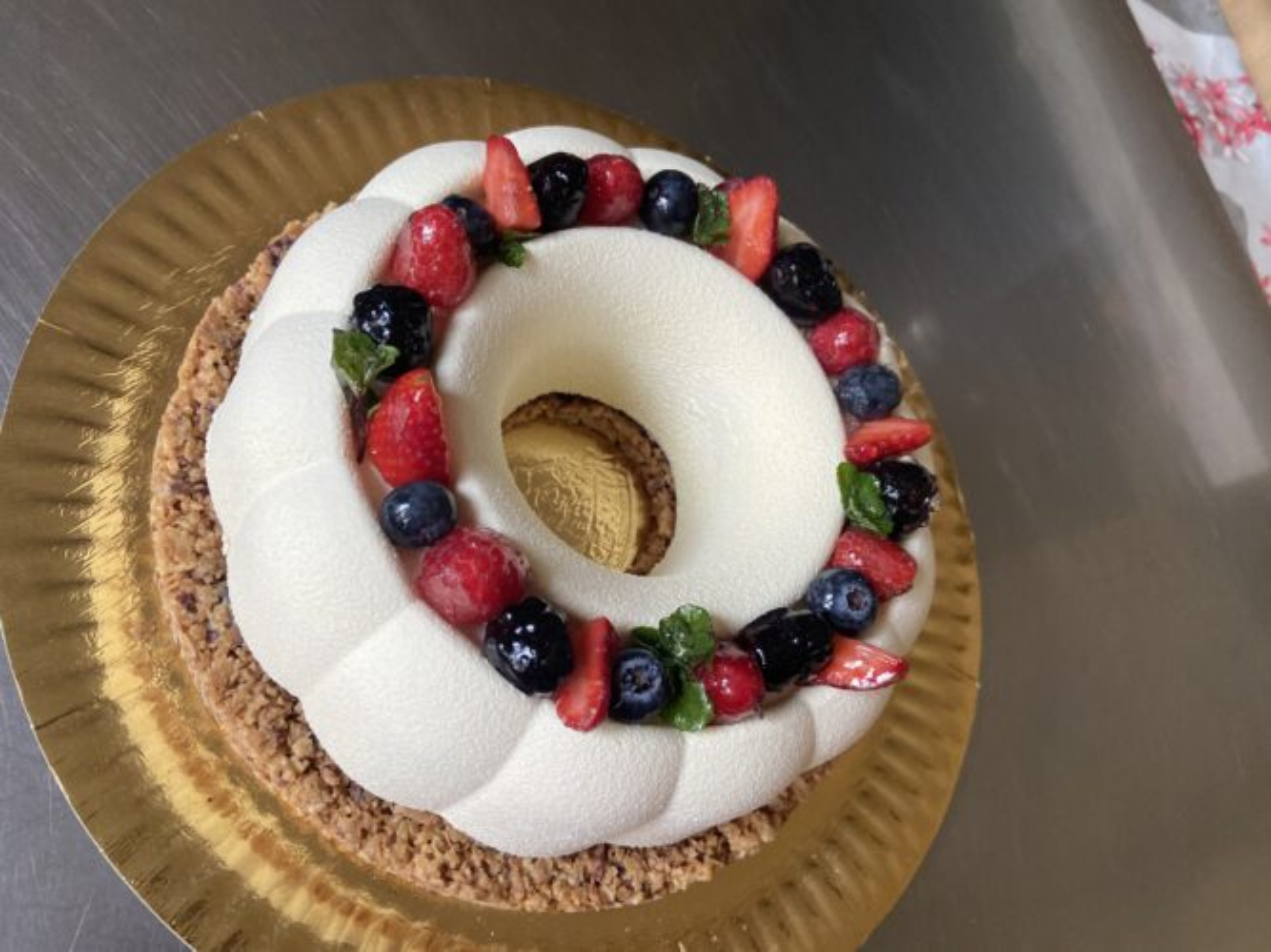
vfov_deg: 53.0
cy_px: 476
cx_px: 636
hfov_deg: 67.3
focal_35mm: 26
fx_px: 954
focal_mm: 4.25
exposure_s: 1/120
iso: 125
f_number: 1.8
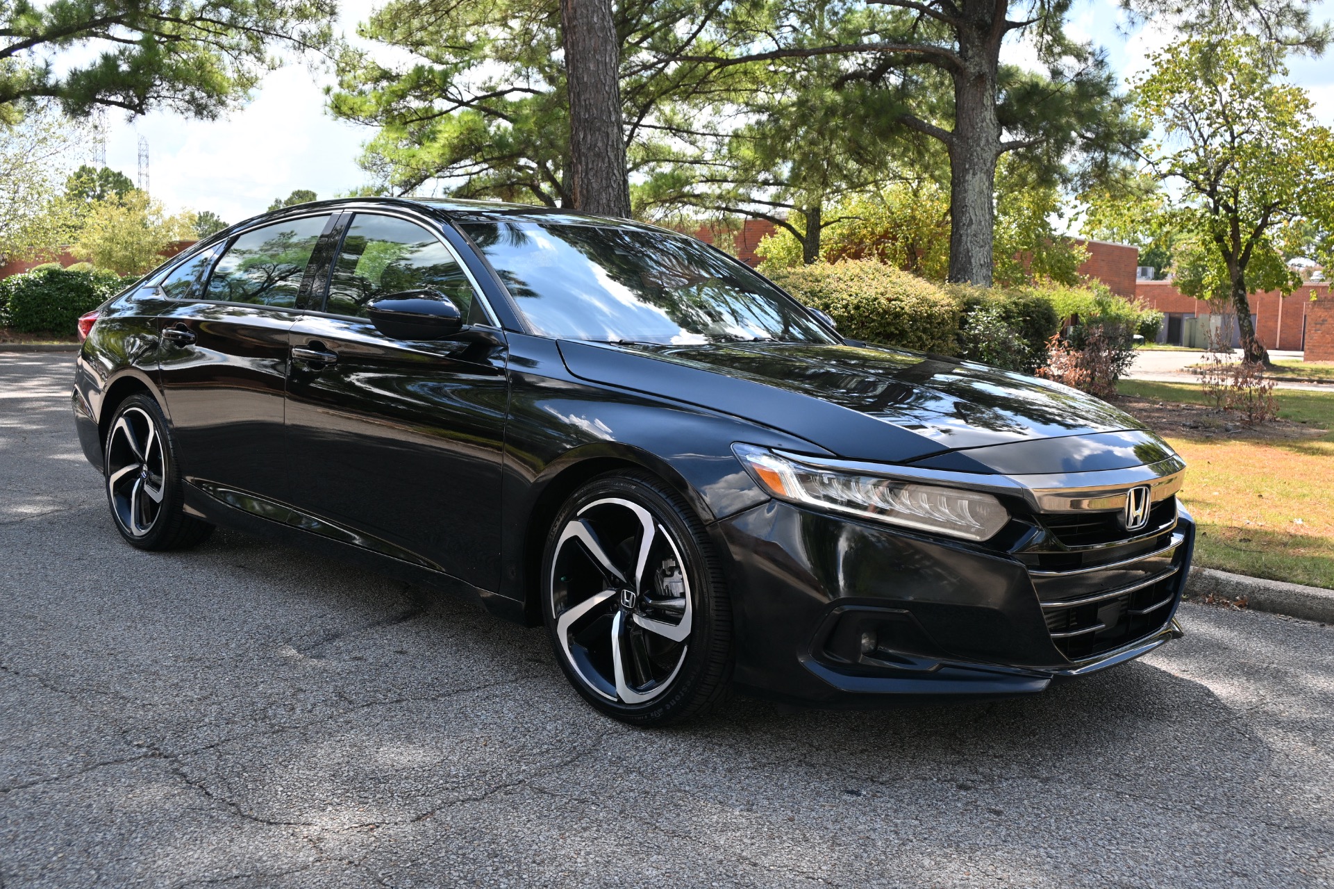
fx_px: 1250
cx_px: 667
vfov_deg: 39.1
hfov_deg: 56.2
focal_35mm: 34
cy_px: 444
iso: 110
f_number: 5.6
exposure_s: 1/250
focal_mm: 22.5
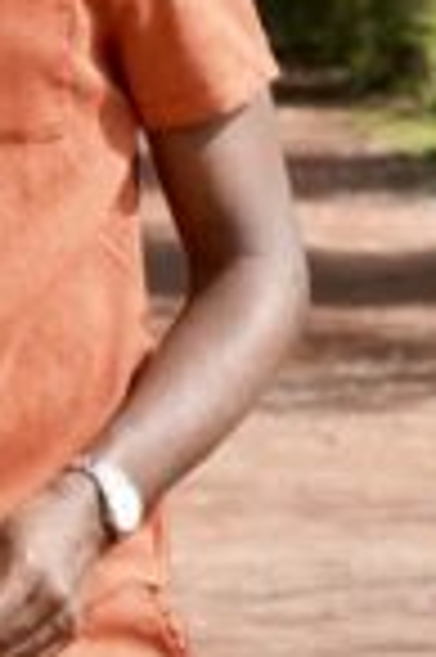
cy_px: 405
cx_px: -27
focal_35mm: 309
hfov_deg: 4.4
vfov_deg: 6.7
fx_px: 5626
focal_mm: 50
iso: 100
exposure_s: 1/400
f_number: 4.5
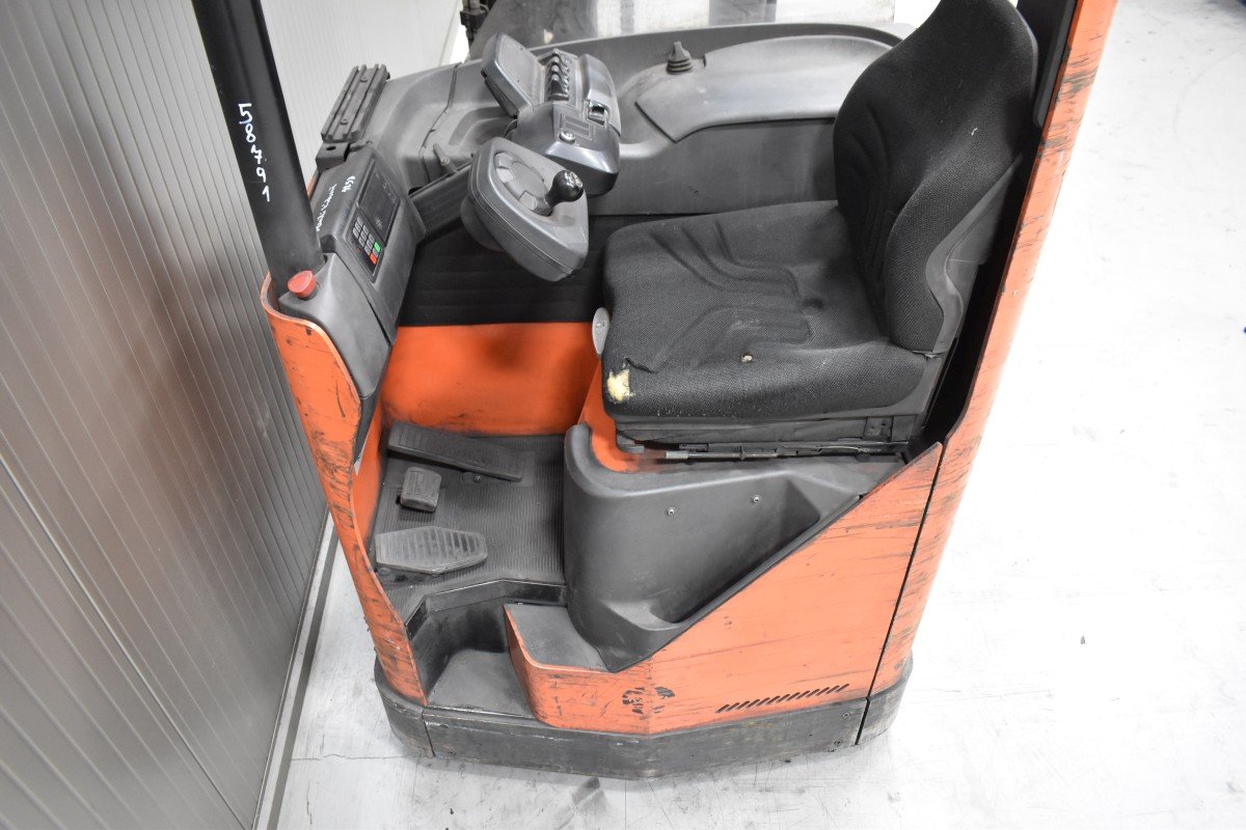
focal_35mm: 27
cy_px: 415
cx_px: 623
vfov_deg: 47.9
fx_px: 934
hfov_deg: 67.4
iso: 1600
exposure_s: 1/20
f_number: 4.5
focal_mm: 18
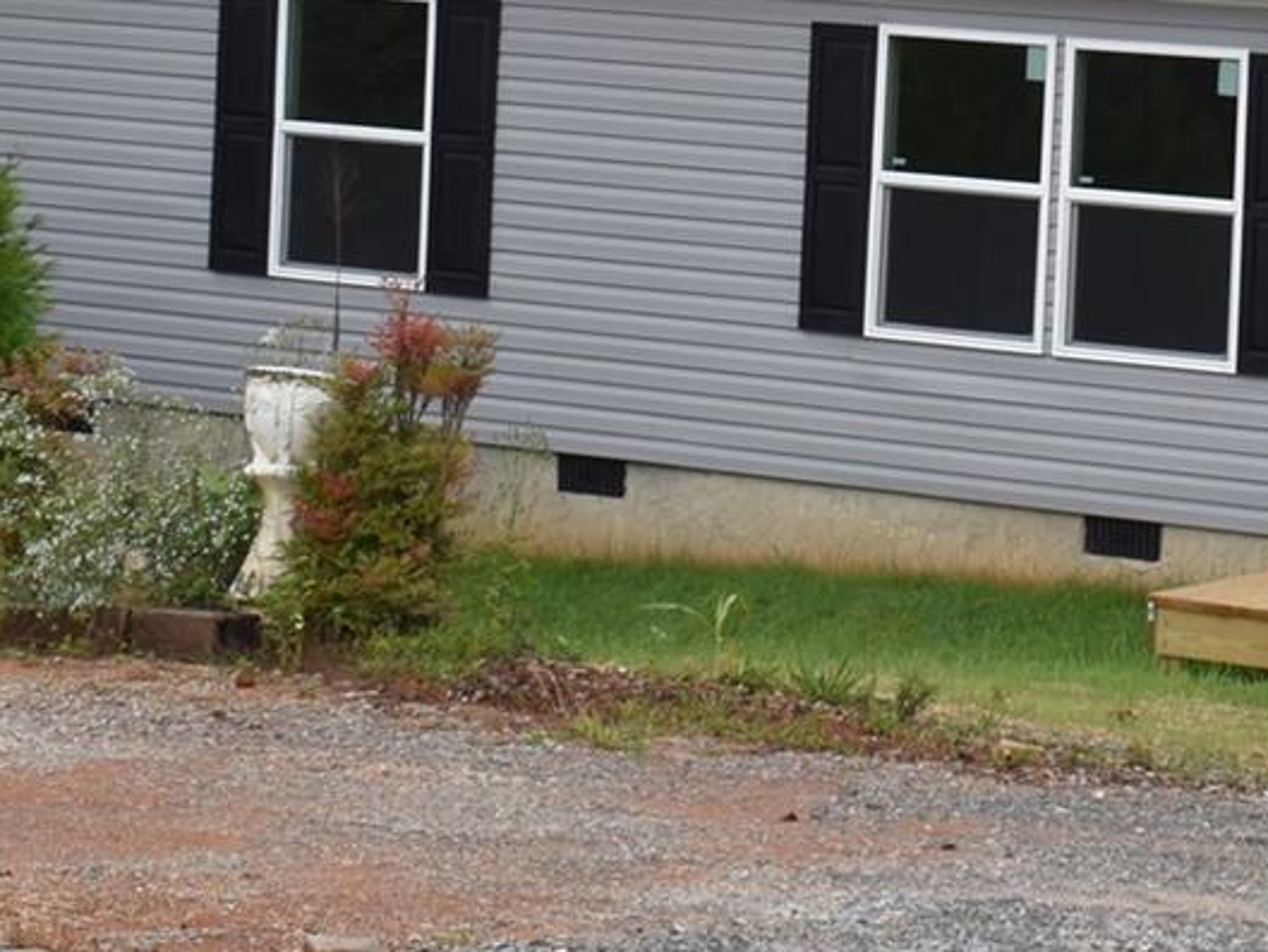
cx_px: 1455
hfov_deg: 12.0
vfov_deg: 9.0
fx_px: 5930
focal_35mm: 162
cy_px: -320
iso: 100
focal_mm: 29
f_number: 7.1
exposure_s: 1/200
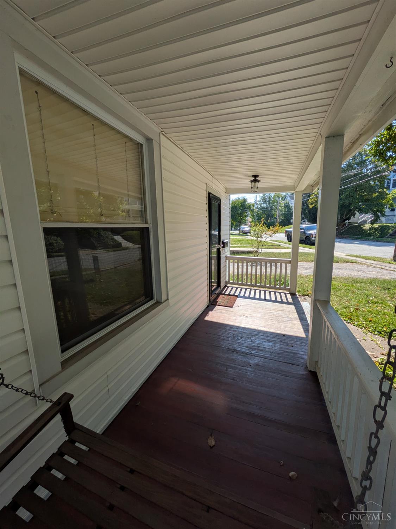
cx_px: 198
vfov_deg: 102.1
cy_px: 264
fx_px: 214
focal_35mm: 14
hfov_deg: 85.7
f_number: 2.2
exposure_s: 1/1300
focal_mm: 1.85
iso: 51
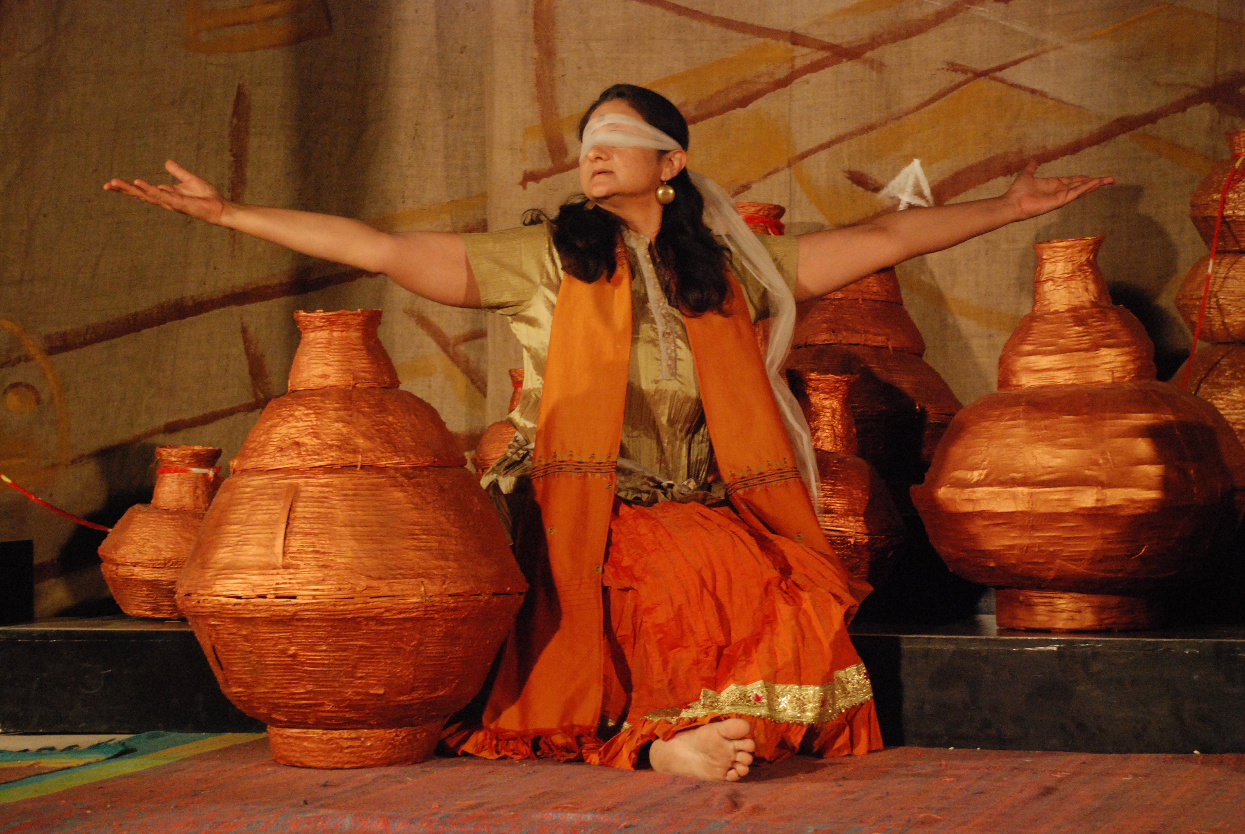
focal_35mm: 87
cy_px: 417
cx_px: 622
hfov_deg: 23.4
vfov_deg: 15.8
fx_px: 3012
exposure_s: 1/60
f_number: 5
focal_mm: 58
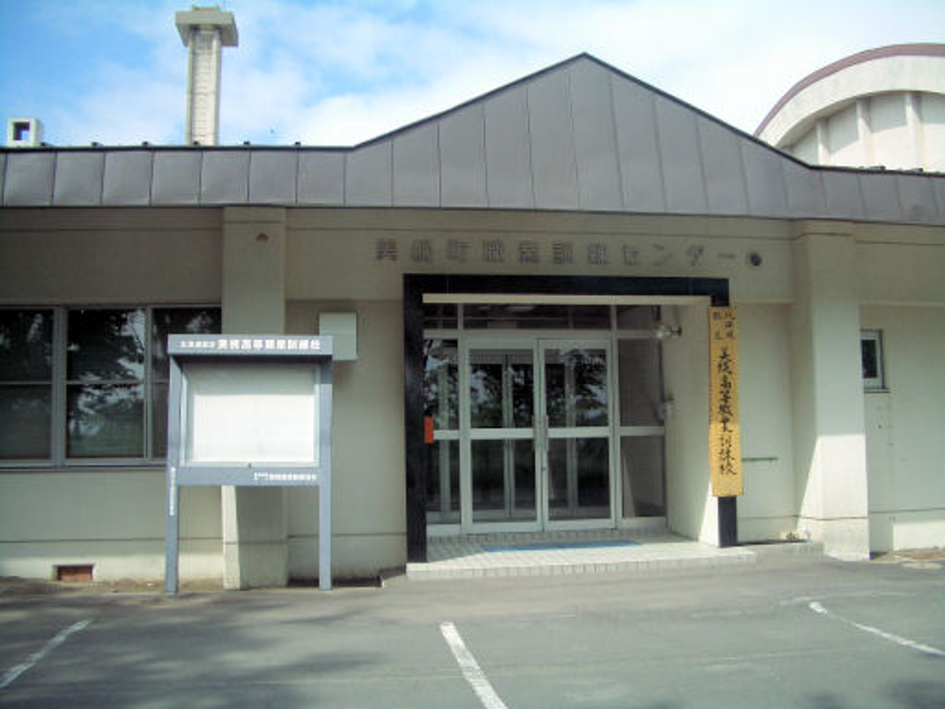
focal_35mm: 35
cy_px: 354
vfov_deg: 40.7
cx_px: 472
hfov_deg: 52.6
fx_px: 955
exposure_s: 1/800
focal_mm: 5.8
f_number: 2.6
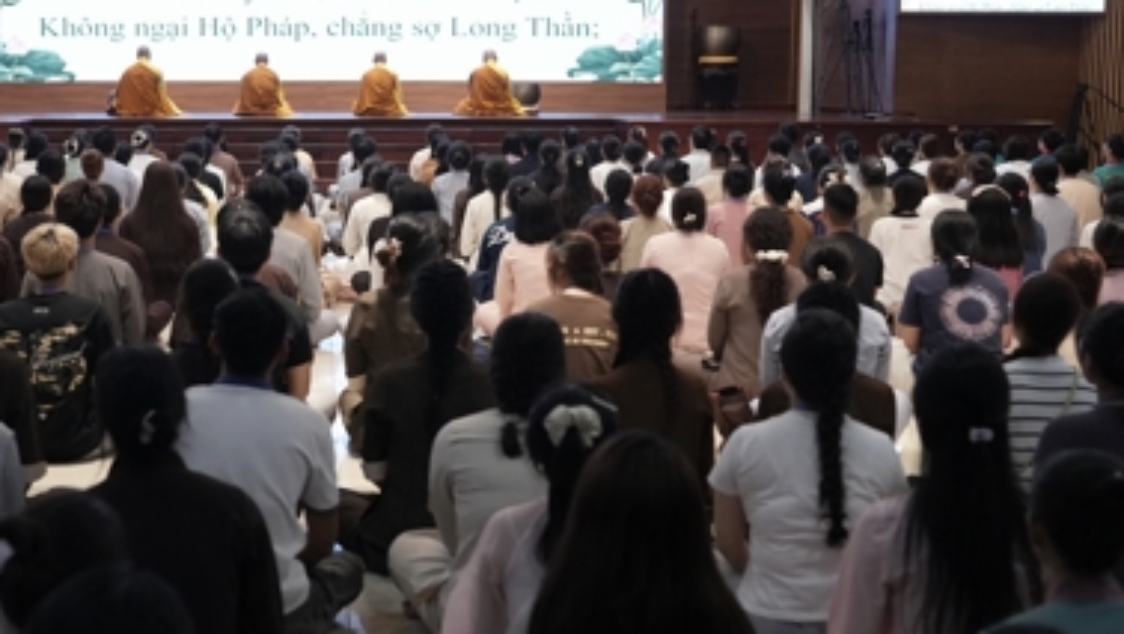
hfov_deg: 32.8
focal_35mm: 63
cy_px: 299
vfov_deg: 19.1
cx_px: 306
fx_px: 1878
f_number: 2.8
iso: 4000
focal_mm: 35
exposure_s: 1/400
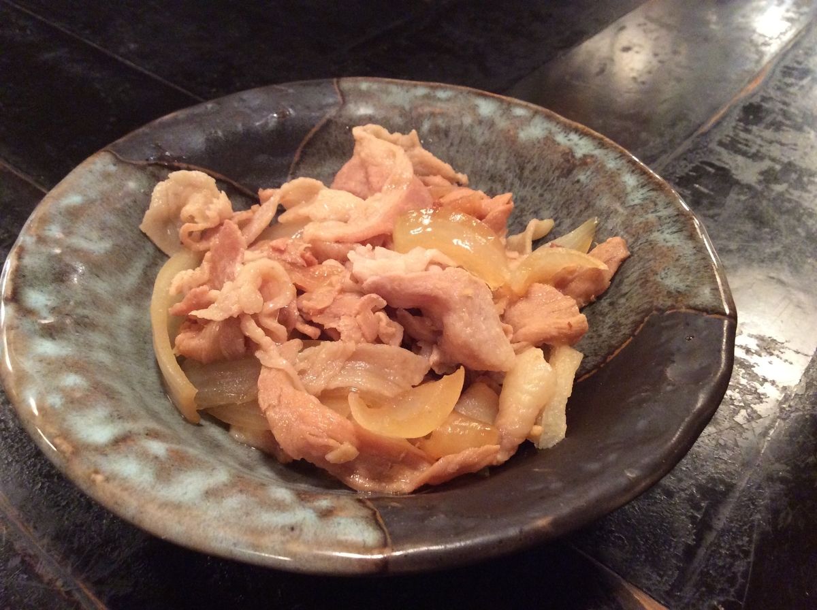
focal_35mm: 32
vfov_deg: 44.0
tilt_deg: -43.5
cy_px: 305
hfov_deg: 56.9
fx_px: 754
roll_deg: -4.4
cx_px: 408
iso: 320
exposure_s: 1/20
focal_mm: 3.3
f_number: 2.4
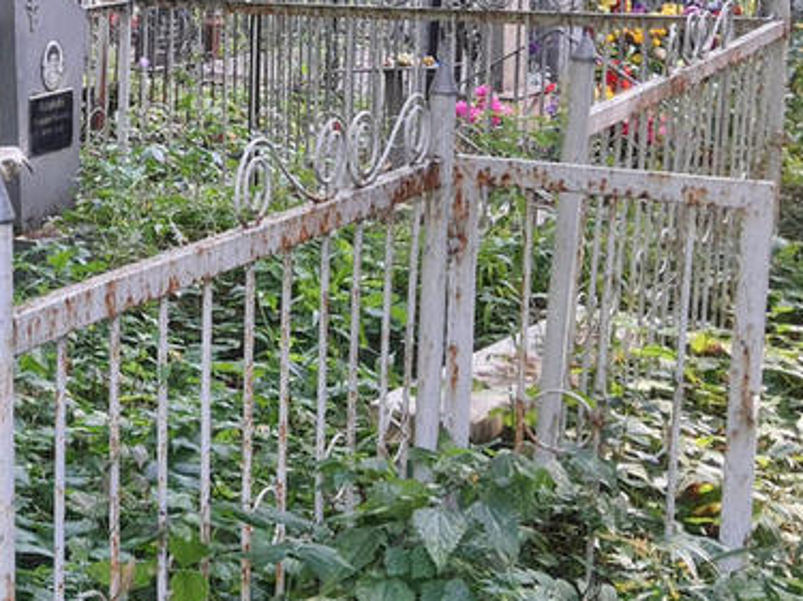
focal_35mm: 71
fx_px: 1646
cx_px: -41
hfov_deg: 25.7
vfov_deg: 20.4
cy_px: 101
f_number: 1.7
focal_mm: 4.32
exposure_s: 1/100
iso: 100
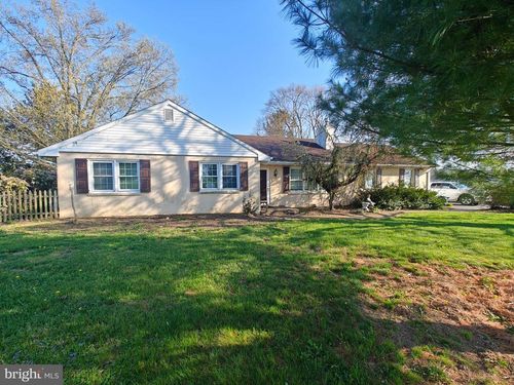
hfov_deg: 102.1
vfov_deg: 85.7
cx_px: 257
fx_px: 208
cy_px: 192
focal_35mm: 14
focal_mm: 2.59
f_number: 2.2
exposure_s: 1/463
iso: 64
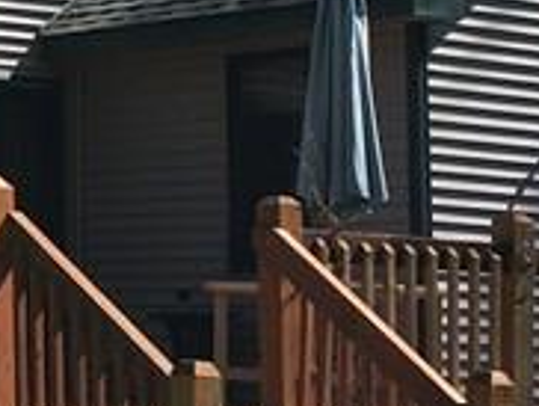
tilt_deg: +8.2
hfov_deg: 11.4
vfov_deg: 9.0
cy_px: -47
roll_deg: -1.7
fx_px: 2541
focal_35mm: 163
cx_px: -373
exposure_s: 1/855
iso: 25
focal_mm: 4.15
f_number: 2.2
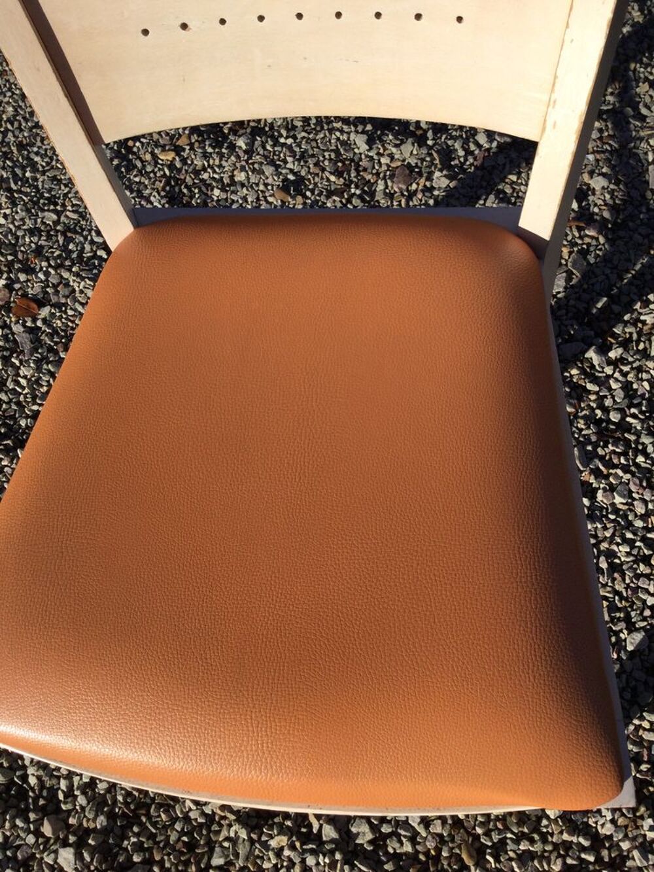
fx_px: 781
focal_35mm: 31
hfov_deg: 45.4
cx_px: 327
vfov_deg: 58.3
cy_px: 436
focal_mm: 3.3
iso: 25
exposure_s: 1/1235
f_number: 2.4
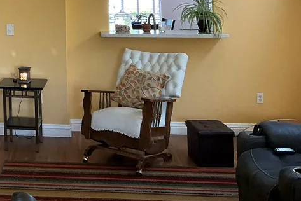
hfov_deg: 29.4
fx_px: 527
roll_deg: +0.7
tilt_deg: +4.9
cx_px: -11
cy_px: -40
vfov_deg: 20.2
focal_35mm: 63
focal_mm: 3
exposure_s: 1/60
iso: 64
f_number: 1.8
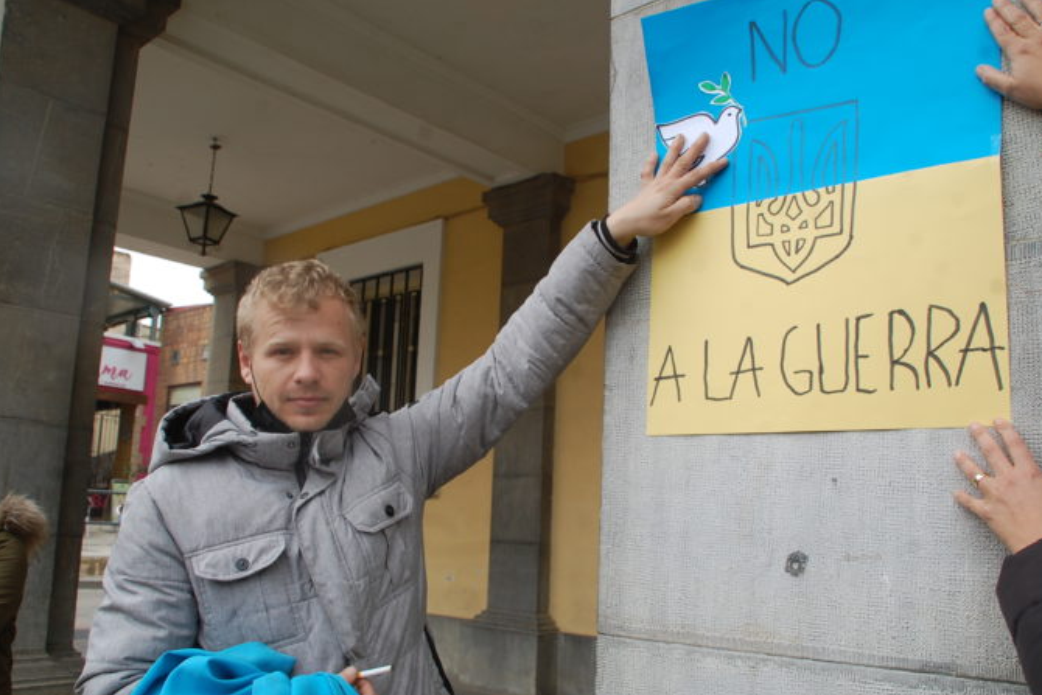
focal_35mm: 28
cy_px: 356
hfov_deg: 65.5
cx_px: 510
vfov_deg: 46.4
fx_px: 811
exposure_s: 1/200
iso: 200
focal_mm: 18
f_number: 7.1
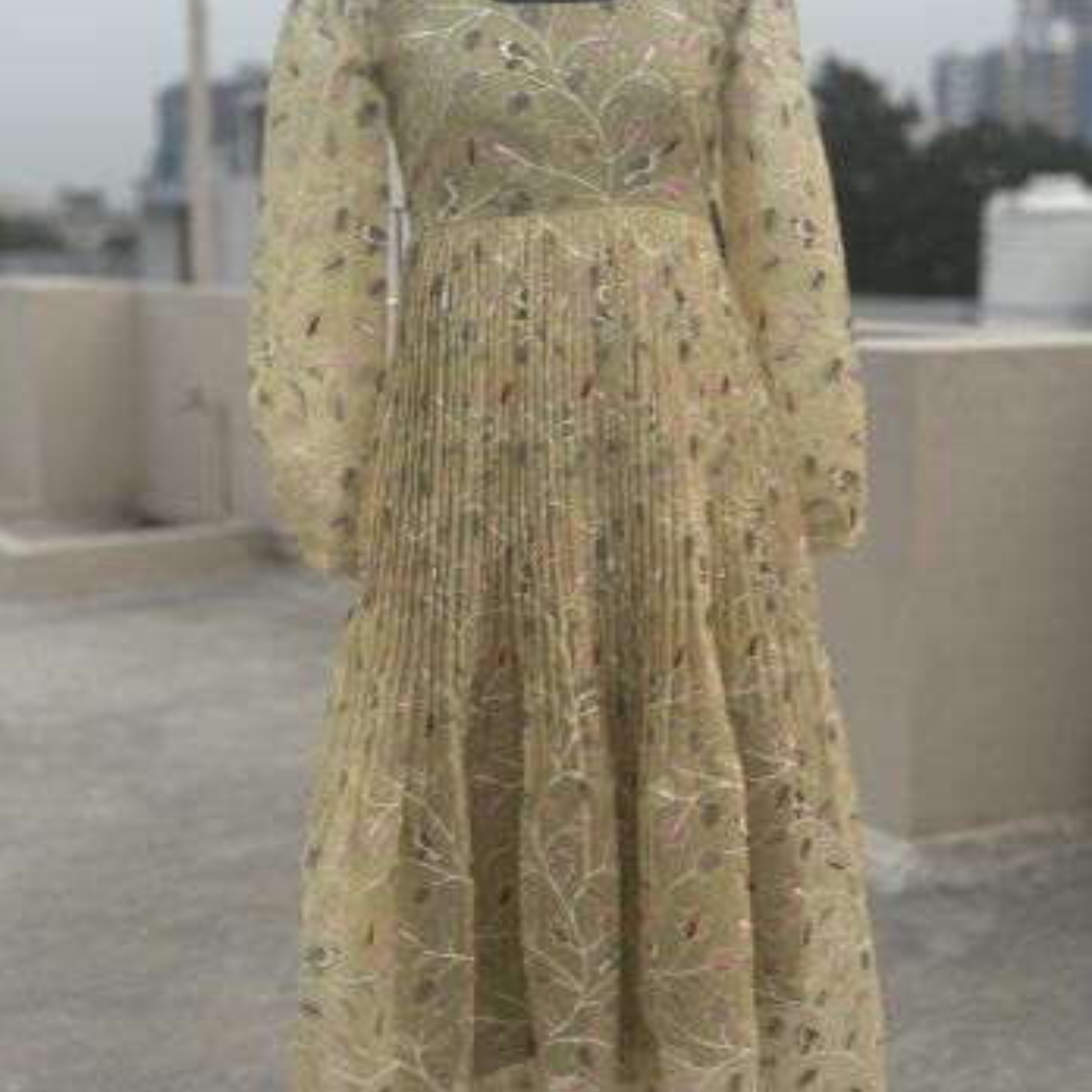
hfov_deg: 30.0
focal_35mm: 57
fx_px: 2034
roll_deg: +0.3
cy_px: 548
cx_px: 546
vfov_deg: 30.0
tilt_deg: -8.8
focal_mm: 6.76
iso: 50
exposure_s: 1/121
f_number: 1.78
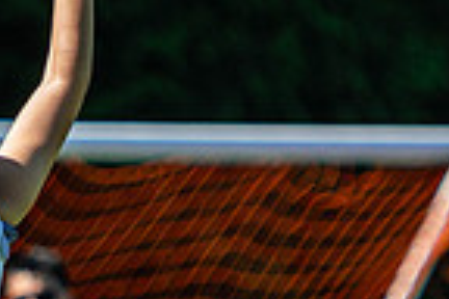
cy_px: 389
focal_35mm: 1477
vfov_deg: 0.9
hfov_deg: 1.4
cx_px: -133
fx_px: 18420
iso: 100
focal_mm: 150
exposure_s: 1/2500
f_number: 3.2
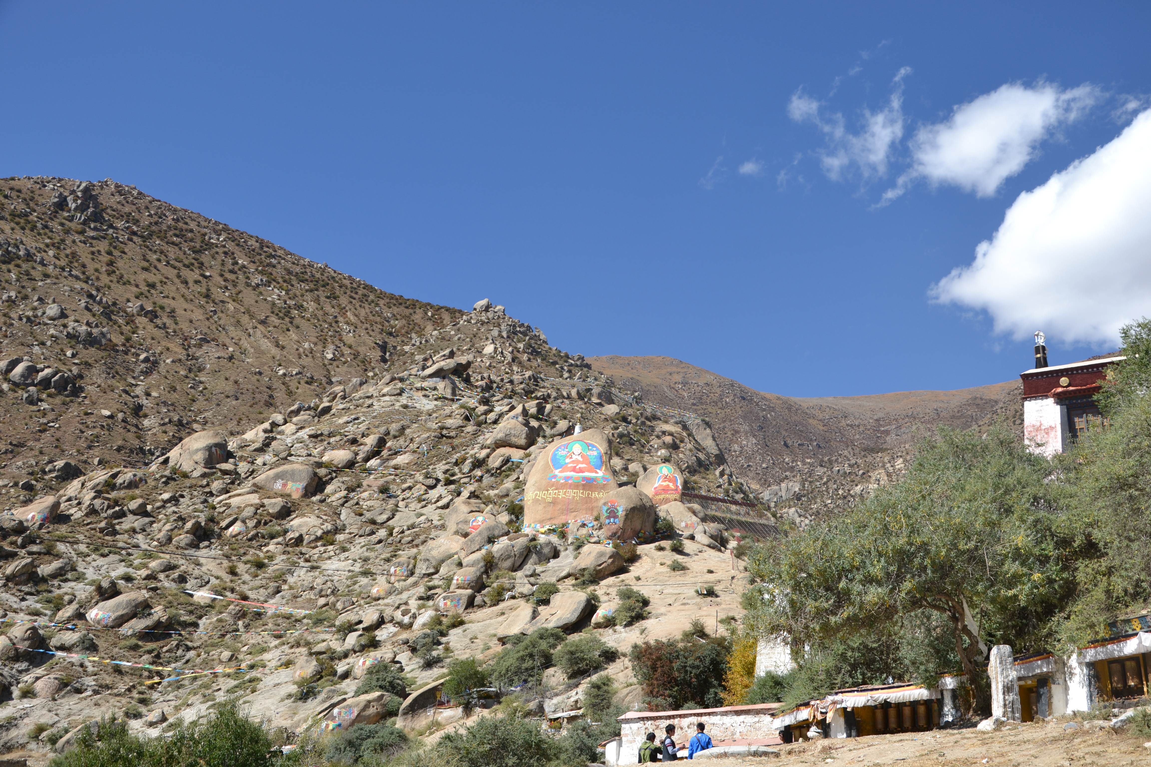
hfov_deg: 51.3
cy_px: 384
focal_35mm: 38
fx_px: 1199
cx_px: 576
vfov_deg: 35.5
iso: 100
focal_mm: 25
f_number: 8
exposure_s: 1/250
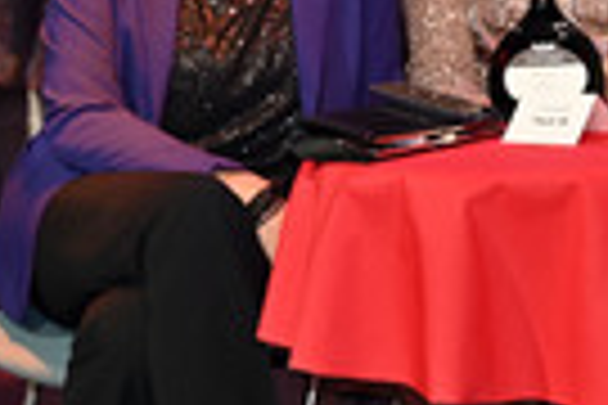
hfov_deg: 15.7
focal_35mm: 127
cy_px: 225
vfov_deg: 10.8
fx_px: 2145
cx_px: 664
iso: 1250
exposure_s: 1/200
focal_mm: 38
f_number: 2.8
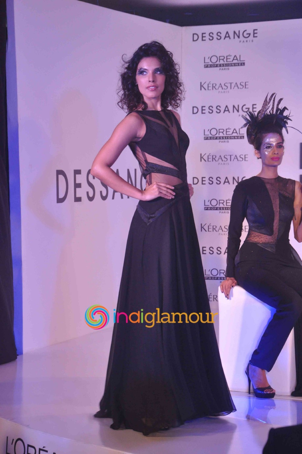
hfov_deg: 13.0
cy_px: 227
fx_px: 1325
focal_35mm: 105
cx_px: 151
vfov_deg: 19.5
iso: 1250
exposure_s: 1/60
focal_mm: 70
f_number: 9
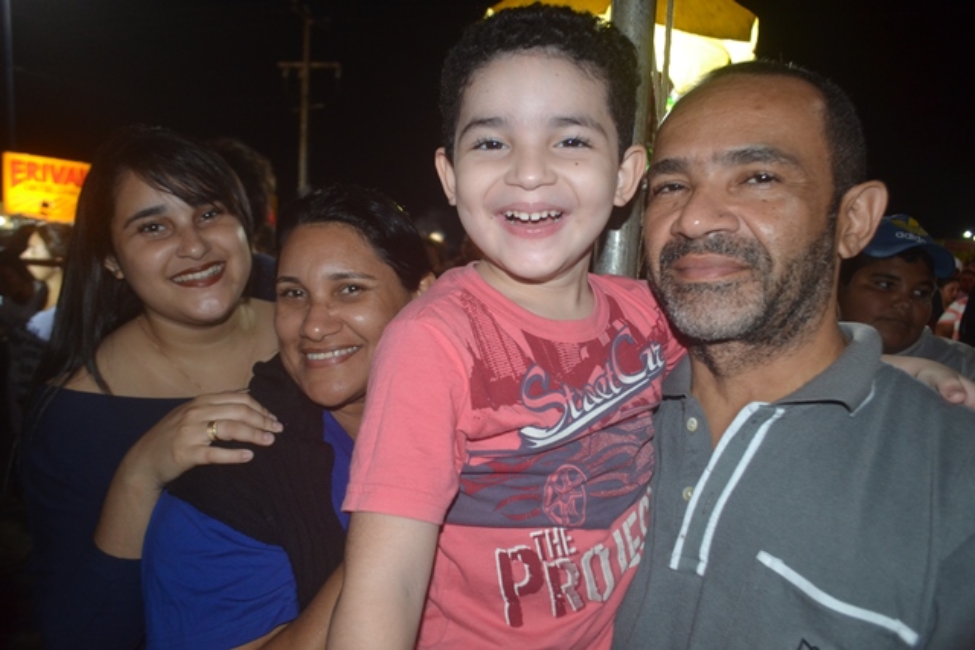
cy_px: 325
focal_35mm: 27
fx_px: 731
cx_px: 488
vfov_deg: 48.0
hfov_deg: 67.4
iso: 900
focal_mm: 18
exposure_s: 1/60
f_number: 3.5
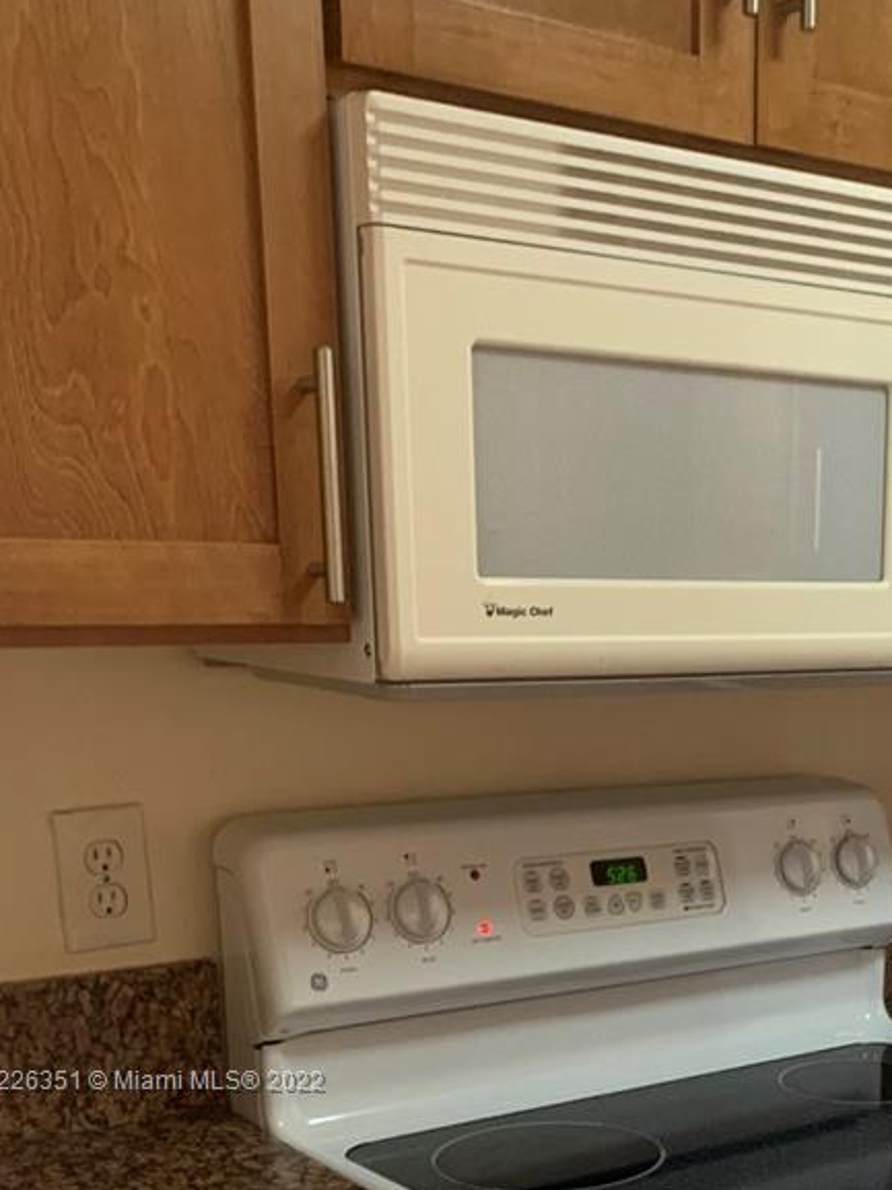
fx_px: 1857
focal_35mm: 54
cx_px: 873
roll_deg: -2.1
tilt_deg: -13.4
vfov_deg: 33.6
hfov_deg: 25.8
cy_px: 1083
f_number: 1.8
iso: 320
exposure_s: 1/40
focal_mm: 4.25
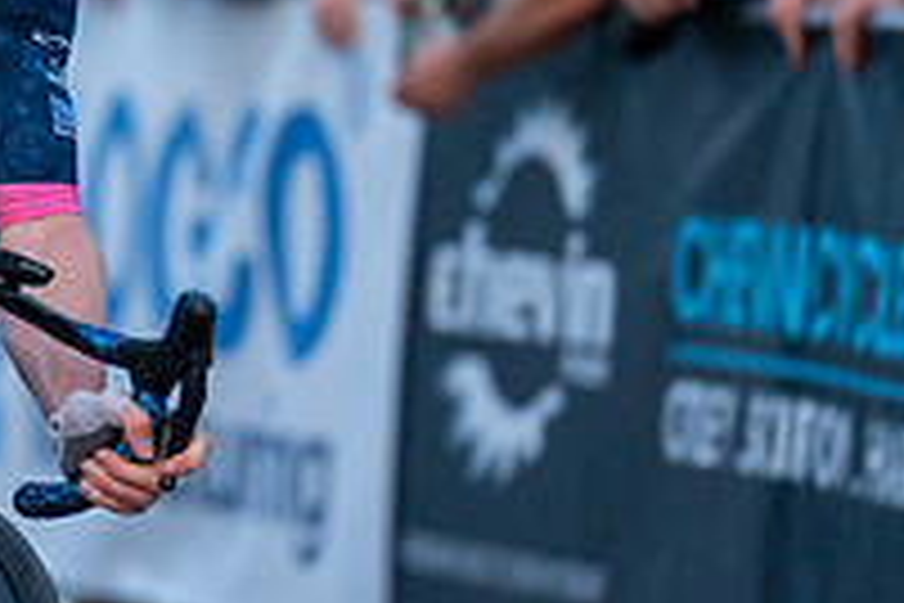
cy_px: 79
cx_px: -234
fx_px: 13810
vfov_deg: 2.5
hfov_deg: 3.7
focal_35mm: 550
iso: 2500
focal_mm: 191
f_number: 2.8
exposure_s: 1/800
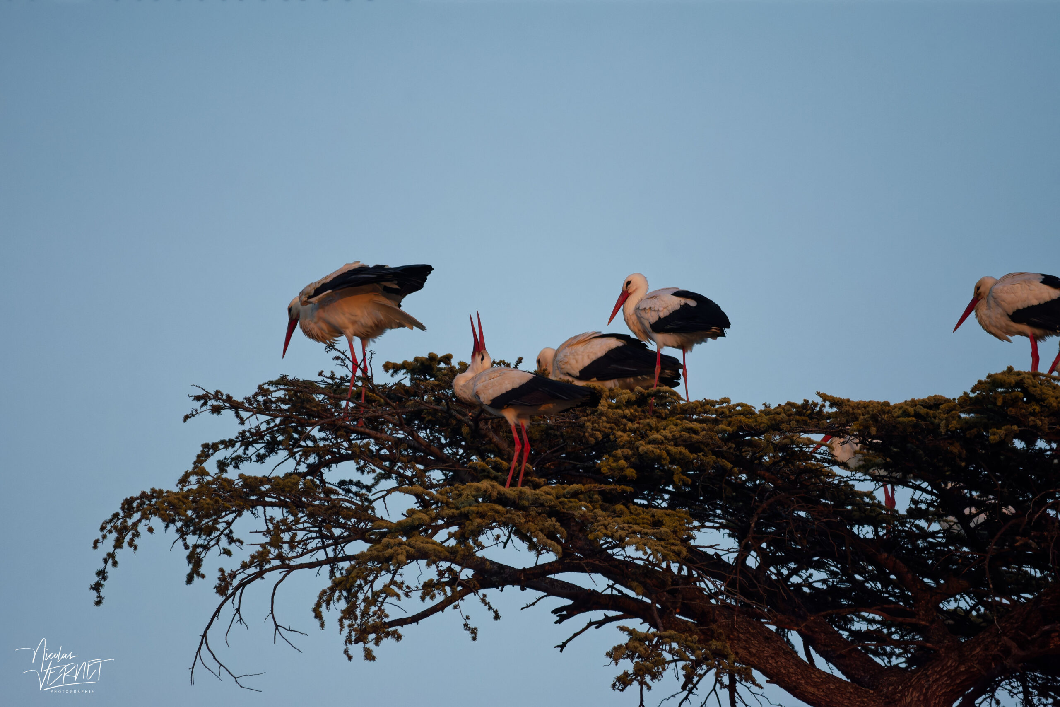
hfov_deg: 2.7
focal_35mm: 750
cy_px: 354
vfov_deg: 1.8
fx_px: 22083
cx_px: 530
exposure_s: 1/4000
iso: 2800
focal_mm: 500
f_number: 6.3
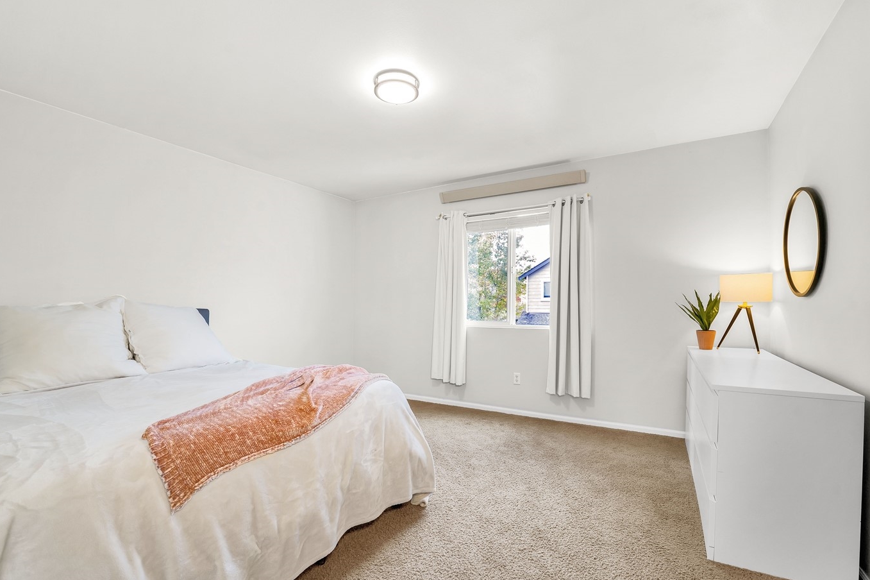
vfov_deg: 77.3
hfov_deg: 100.4
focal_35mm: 15
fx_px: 362
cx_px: 443
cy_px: 296
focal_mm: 12
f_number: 8
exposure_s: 1/8
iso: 320
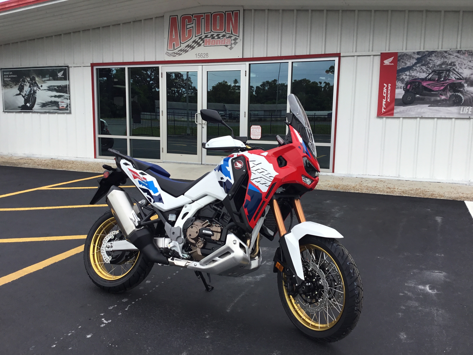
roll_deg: -1.1
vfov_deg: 45.4
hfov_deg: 58.4
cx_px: 236
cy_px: 178
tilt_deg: -7.9
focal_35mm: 31
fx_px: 424
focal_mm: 3.3
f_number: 2.4
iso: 25
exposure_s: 1/485
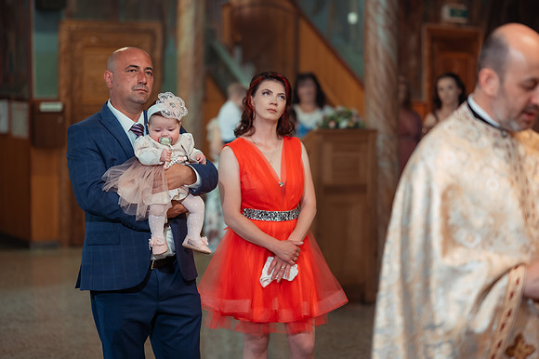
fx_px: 1272
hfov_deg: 23.9
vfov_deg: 16.1
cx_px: 270
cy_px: 180
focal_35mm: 85
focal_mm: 85
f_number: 2
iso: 1600
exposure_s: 1/250
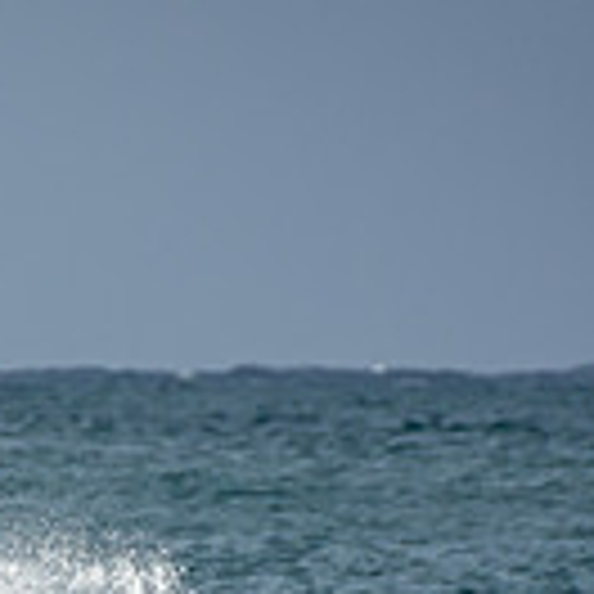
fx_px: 22928
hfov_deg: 1.5
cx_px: -346
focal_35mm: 1181
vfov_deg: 1.5
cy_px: 763
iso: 200
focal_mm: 200
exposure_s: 1/2000
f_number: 5
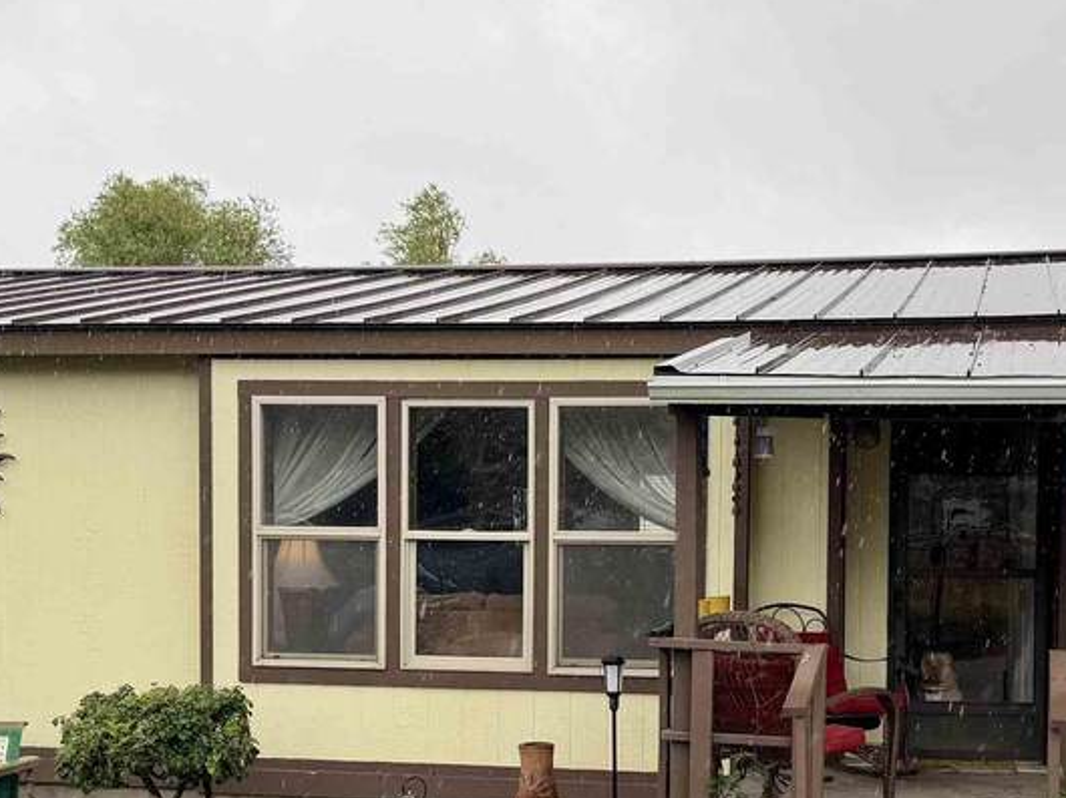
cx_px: 666
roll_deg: -0.5
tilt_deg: -2.4
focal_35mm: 58
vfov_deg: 24.8
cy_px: 647
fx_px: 1785
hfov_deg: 33.1
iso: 80
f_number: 1.78
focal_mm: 6.76
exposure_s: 1/849
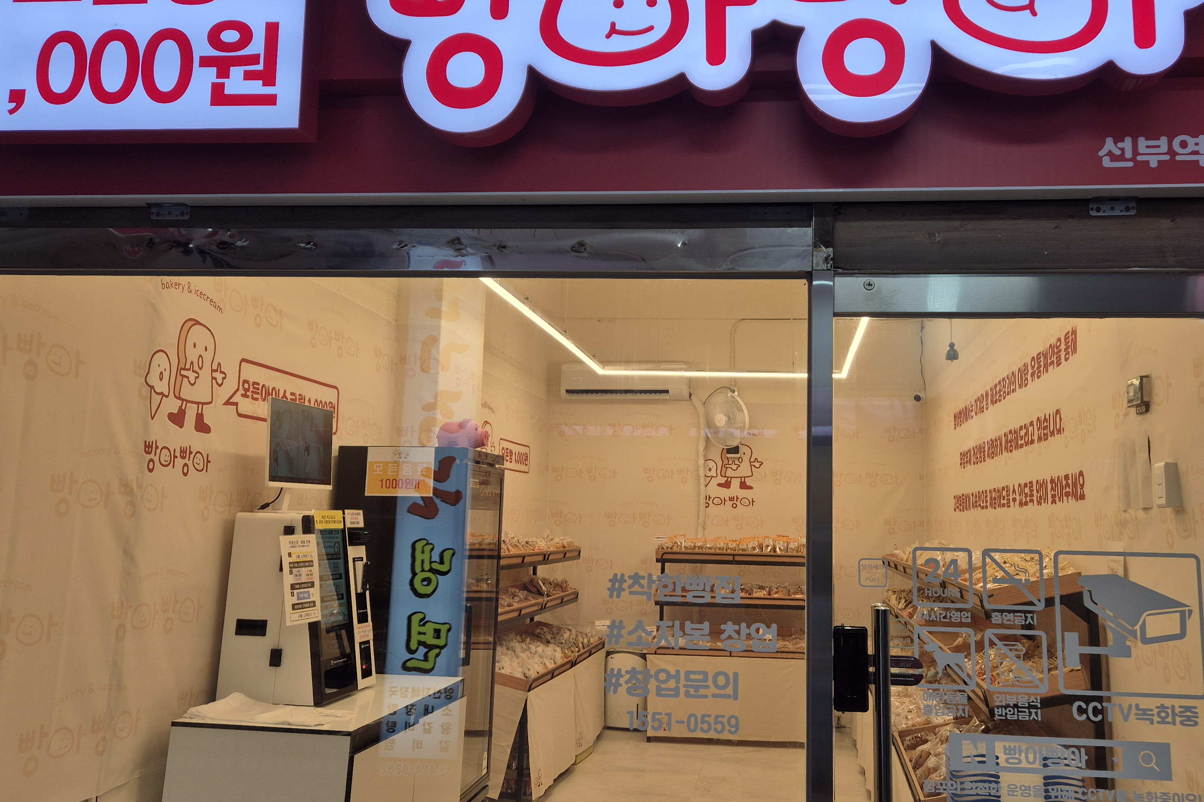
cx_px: 693
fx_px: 1104
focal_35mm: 33
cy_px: 339
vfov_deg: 39.9
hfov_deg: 57.0
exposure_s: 1/195
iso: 25
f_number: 1.8
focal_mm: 5.4
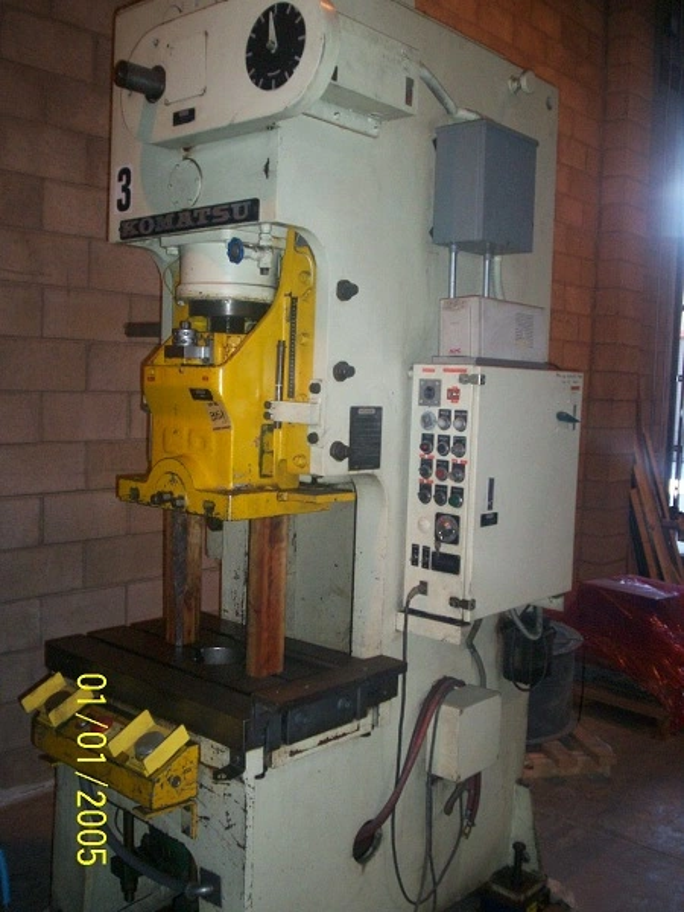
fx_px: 948
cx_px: 342
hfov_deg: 39.7
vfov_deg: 51.4
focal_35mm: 36
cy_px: 456
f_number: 4.5
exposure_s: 1/64
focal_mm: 5.9
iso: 140
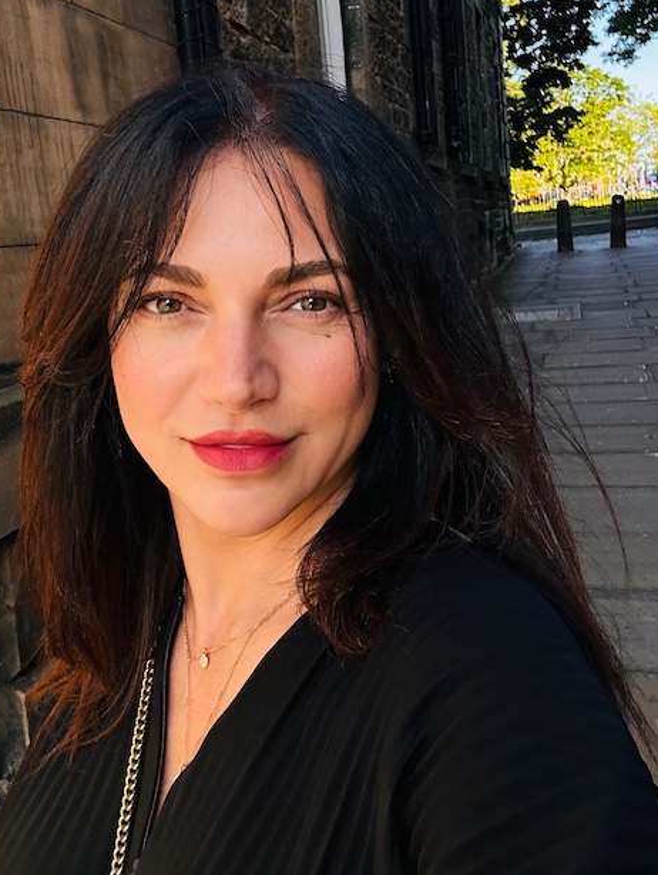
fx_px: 987
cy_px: 329
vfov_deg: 47.4
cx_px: 251
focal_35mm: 39
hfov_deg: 36.7
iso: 25
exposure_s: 1/180
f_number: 1.9
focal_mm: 2.69
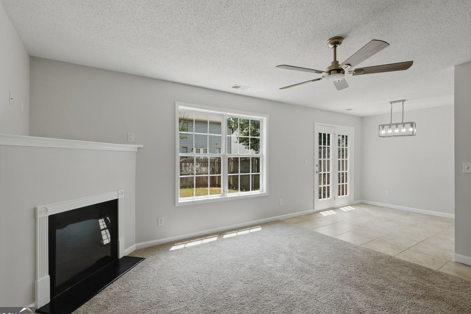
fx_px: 229
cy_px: 157
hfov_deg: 91.5
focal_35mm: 18
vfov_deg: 68.8
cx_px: 235
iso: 100
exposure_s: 1/100
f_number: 7.1
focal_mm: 11
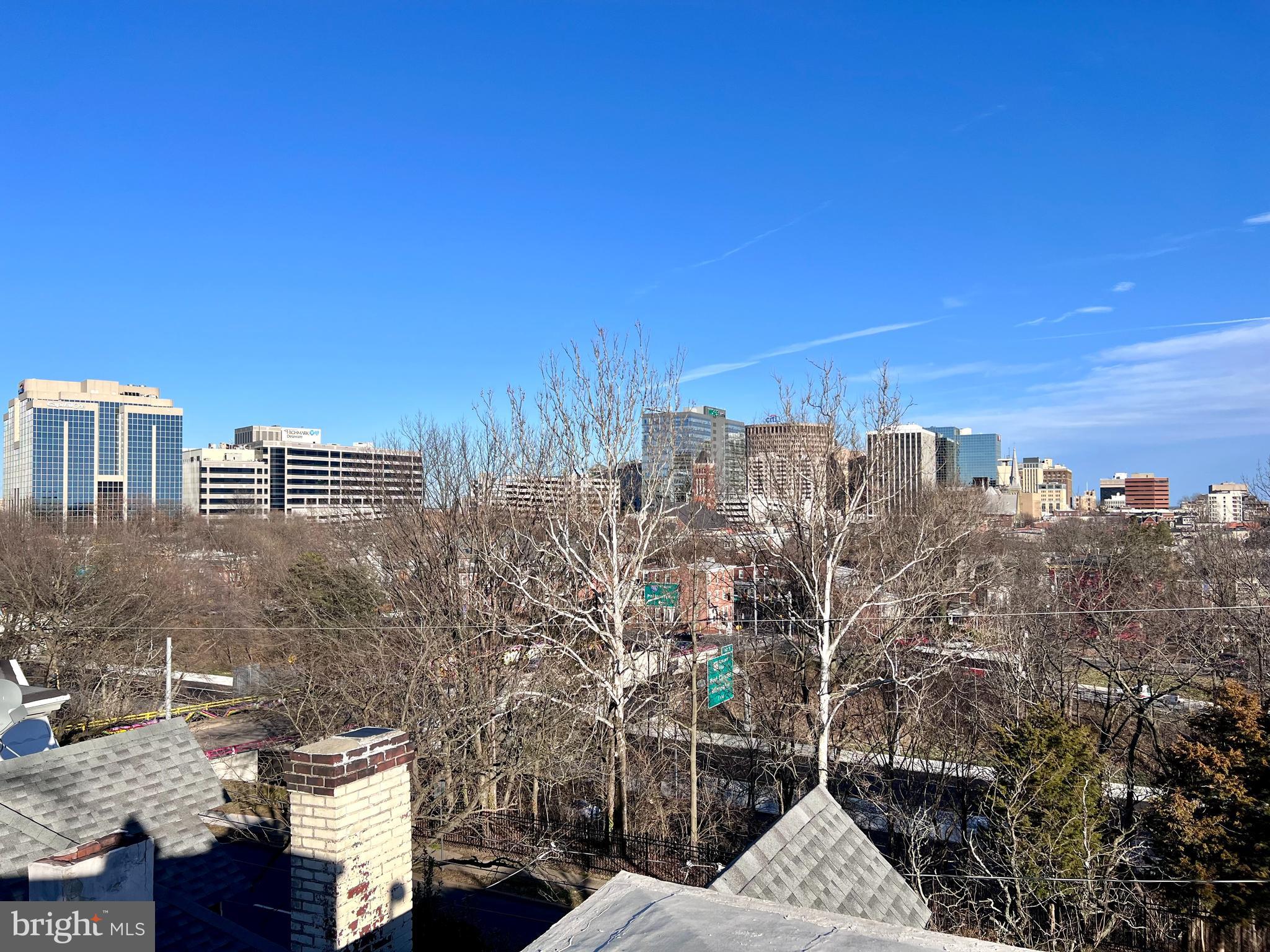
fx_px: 954
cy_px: 476
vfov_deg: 53.1
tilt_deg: +1.6
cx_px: 635
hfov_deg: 67.3
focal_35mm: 26
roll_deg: +0.7
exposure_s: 1/4630
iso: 50
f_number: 1.5
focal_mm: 5.7
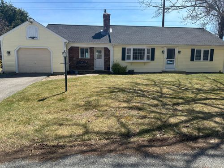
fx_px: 155
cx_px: 112
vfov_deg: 56.8
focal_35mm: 24
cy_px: 84
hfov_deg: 71.6
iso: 80
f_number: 1.78
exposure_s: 1/2967
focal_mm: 6.86
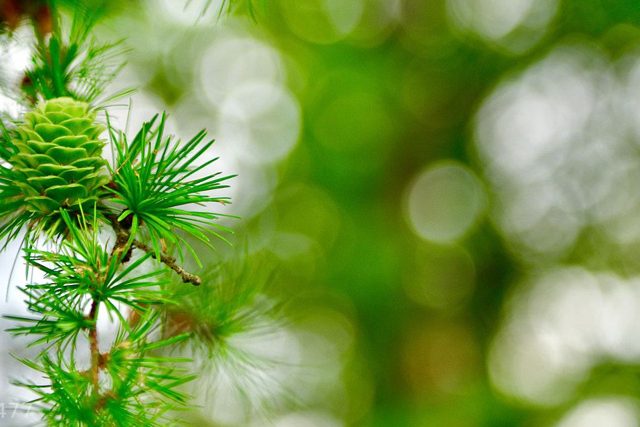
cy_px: 106
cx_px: 218
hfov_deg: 17.5
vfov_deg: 11.7
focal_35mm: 117
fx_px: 2080
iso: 200
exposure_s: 1/250
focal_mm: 70
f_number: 2.8
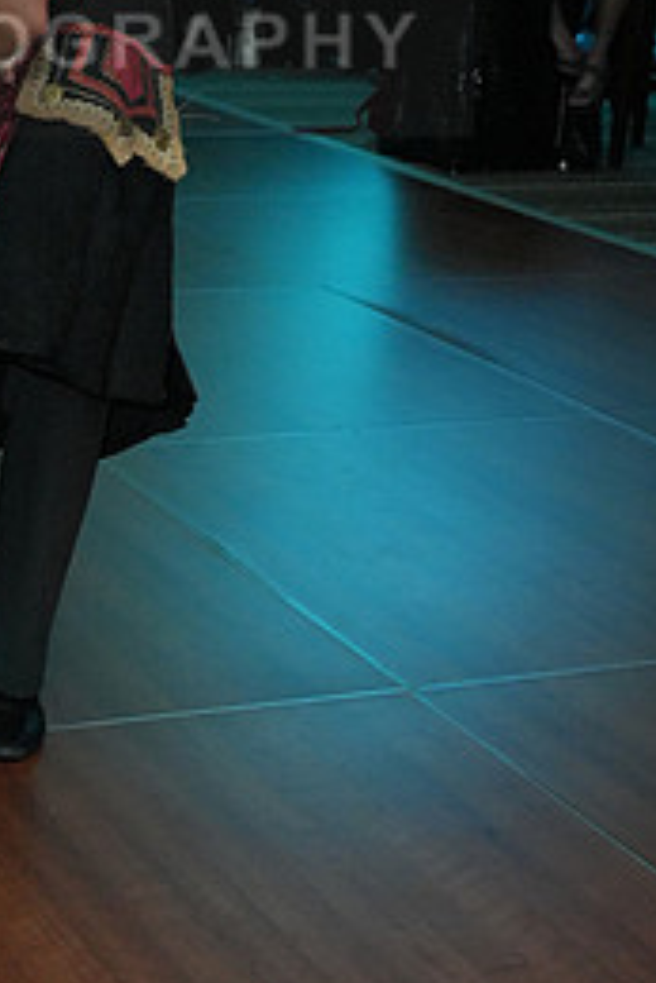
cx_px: -47
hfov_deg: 16.1
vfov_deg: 23.5
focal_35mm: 83
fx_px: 2265
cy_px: 11
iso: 3200
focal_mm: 37
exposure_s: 1/200
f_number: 4.5
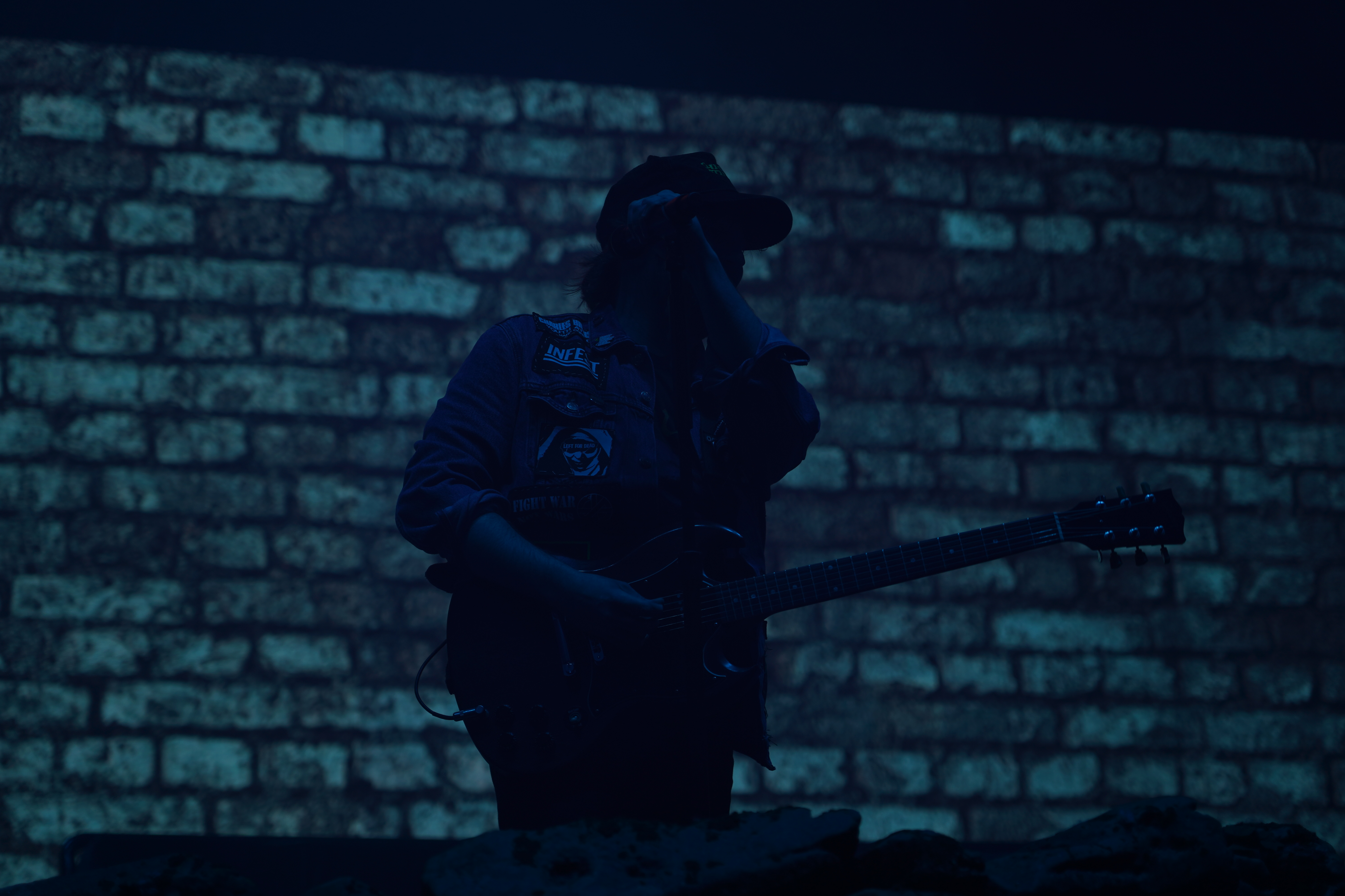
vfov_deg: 13.0
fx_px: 3923
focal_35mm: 105
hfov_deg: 19.5
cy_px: 448
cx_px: 672
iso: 125
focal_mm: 105
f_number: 4
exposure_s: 1/125
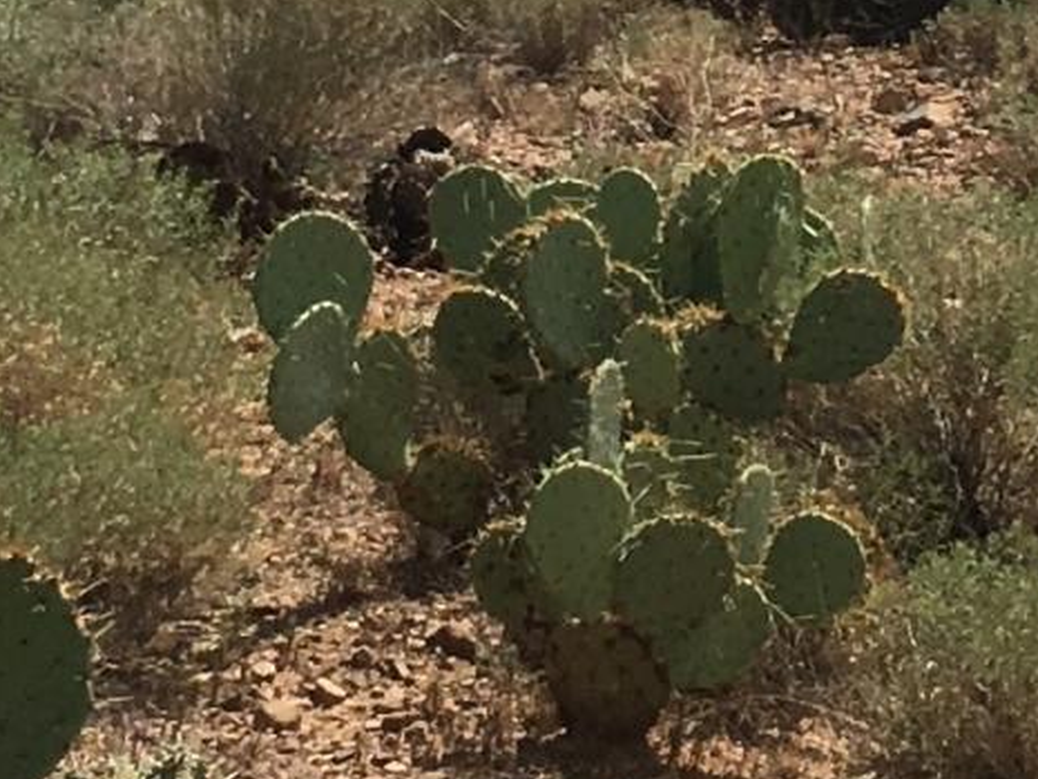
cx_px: 911
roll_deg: -1.1
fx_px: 5609
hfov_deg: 10.5
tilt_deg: +1.3
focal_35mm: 187
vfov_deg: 7.7
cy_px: -681
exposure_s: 1/2849
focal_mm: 4.15
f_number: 2.2
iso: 25
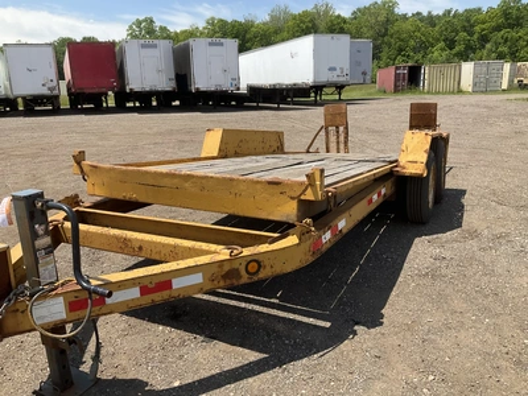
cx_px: 264
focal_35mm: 29
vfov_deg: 48.2
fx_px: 442
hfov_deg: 61.7
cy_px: 198
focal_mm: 3
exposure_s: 1/1342
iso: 25
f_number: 1.8
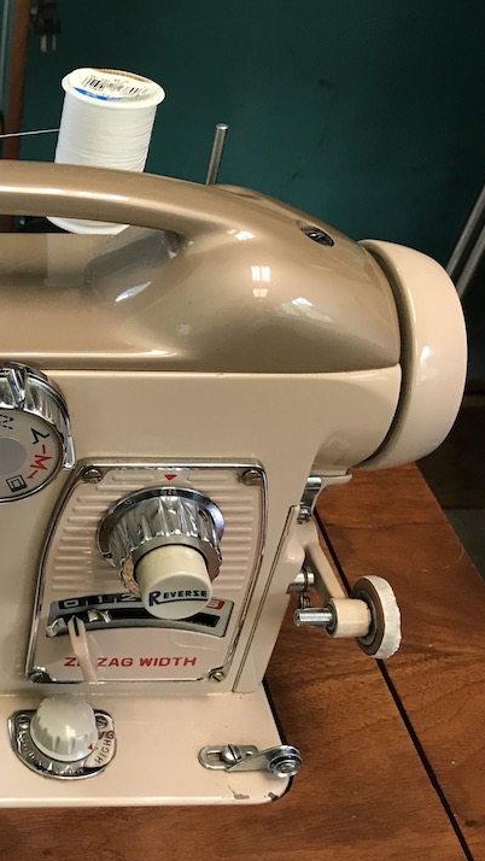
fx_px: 1074
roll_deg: -2.5
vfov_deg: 43.6
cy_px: 370
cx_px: -69
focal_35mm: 47
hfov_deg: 23.6
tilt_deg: -34.1
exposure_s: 1/20
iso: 40
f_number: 1.8
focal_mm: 3.99
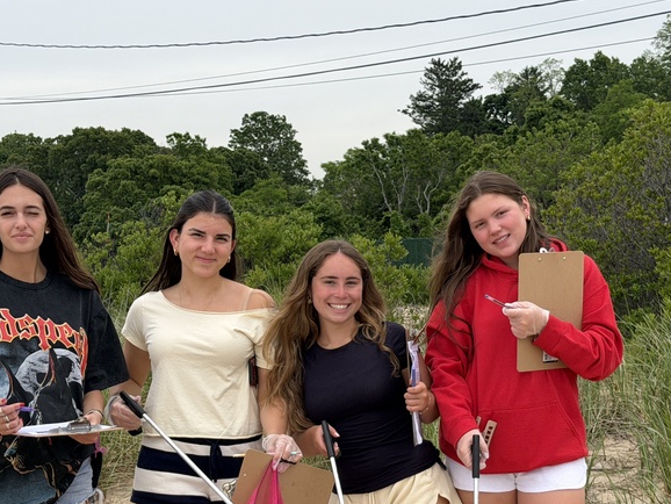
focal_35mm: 85
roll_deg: +1.6
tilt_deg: -3.9
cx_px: 346
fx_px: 1648
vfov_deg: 17.3
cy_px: 396
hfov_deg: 23.0
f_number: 1.78
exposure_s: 1/3891
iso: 80
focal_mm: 6.76
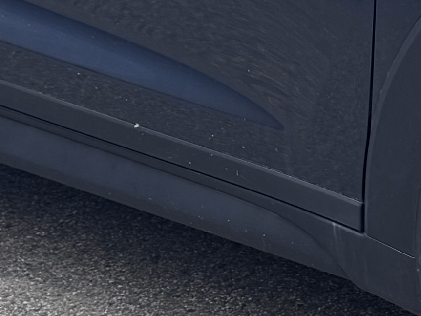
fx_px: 1934
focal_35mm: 159
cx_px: 579
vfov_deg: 9.2
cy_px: -63
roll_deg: -0.7
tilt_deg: -16.1
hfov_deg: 12.0
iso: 80
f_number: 1.78
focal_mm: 6.76
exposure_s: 1/1131
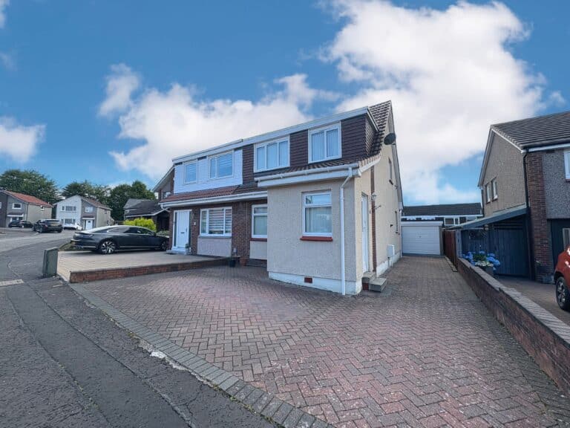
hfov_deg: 102.1
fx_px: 231
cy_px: 214
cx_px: 285
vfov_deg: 85.7
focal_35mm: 14
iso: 64
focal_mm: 2.22
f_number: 2.2
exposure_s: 1/849
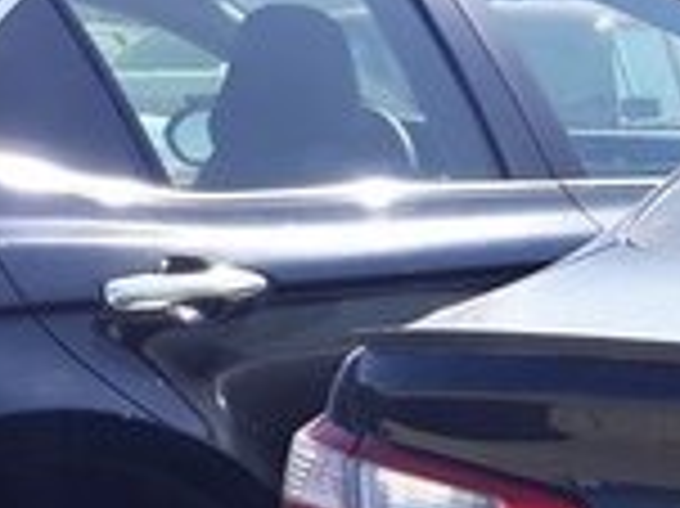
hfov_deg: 13.9
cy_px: 731
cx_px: 1396
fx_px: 2316
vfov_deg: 12.0
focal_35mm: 118
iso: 40
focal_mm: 3.6
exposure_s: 1/757
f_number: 1.9
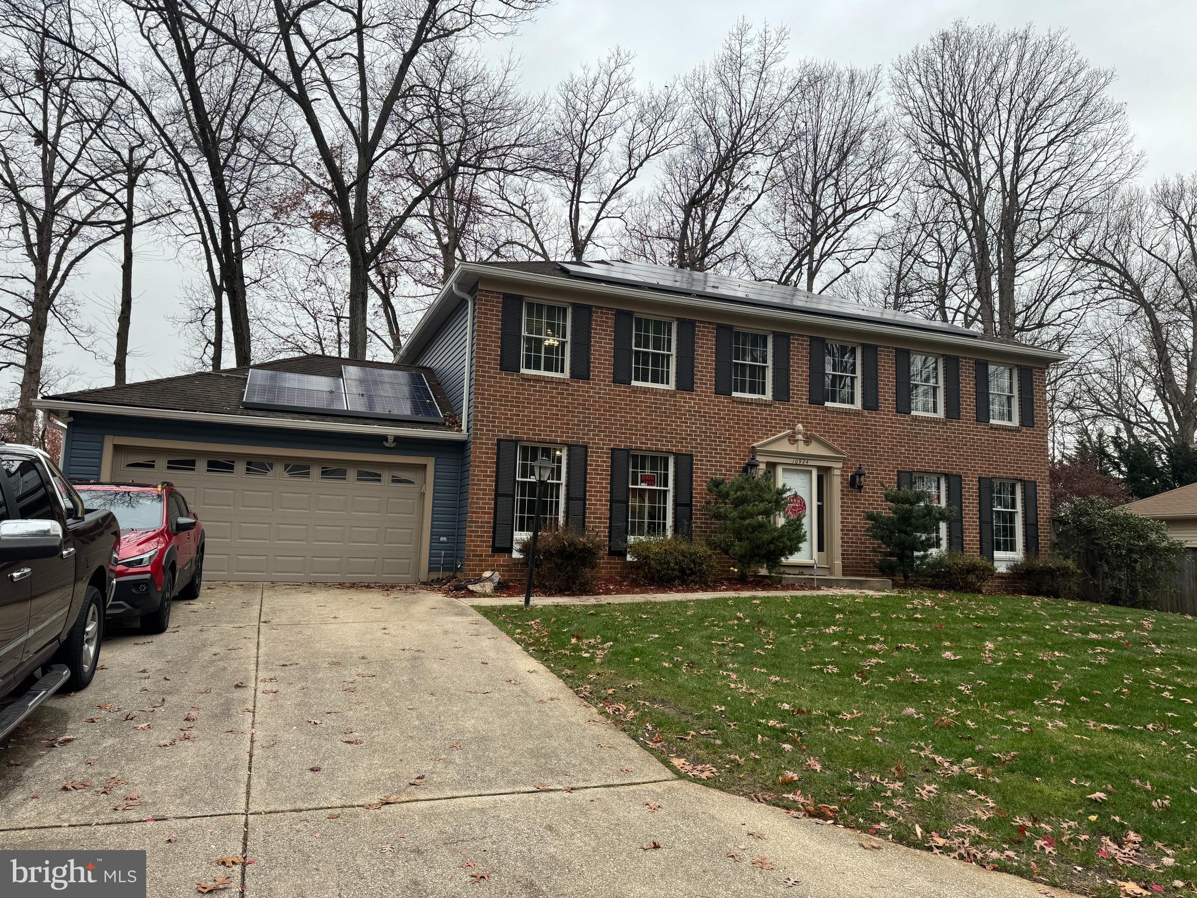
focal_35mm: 24
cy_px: 449
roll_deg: -1.4
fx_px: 830
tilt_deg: +8.0
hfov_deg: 71.6
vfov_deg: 56.8
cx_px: 598
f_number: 1.78
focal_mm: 6.76
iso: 80
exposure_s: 1/503
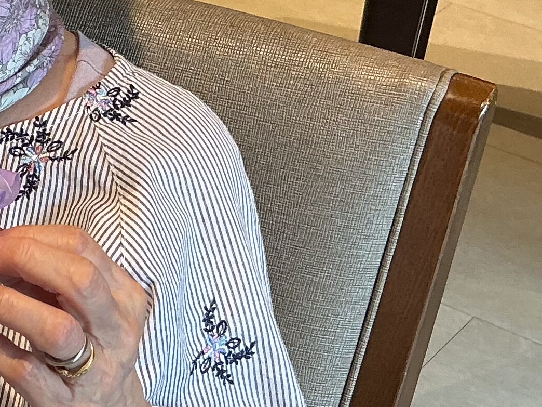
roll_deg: -2.5
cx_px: -80
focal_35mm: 112
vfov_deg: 13.2
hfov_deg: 16.9
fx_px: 1754
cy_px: 173
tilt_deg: -30.7
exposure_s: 1/60
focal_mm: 3
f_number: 1.8
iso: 50
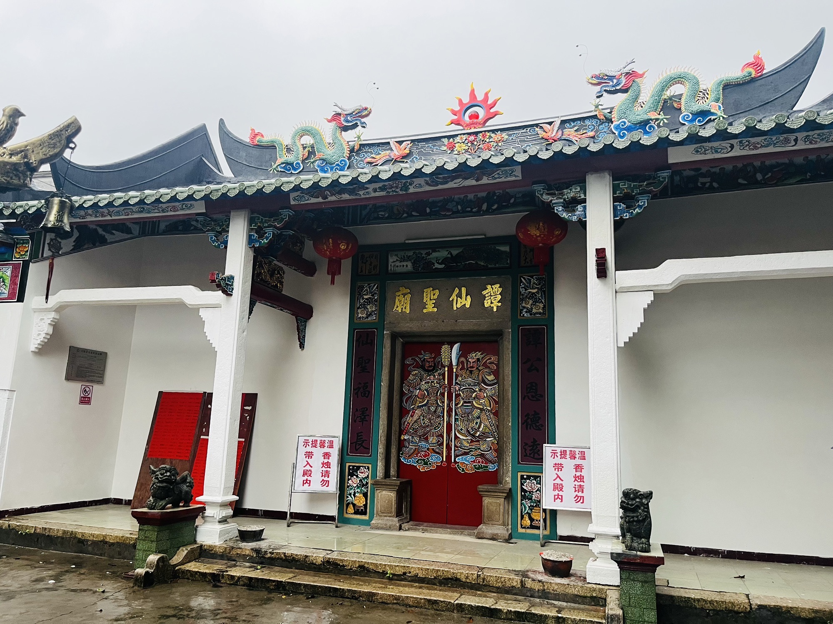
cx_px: 416
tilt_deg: +11.3
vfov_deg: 53.1
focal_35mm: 26
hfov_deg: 67.3
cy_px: 312
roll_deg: -2.9
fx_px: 626
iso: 125
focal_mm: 5.1
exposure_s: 1/60
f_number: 1.6
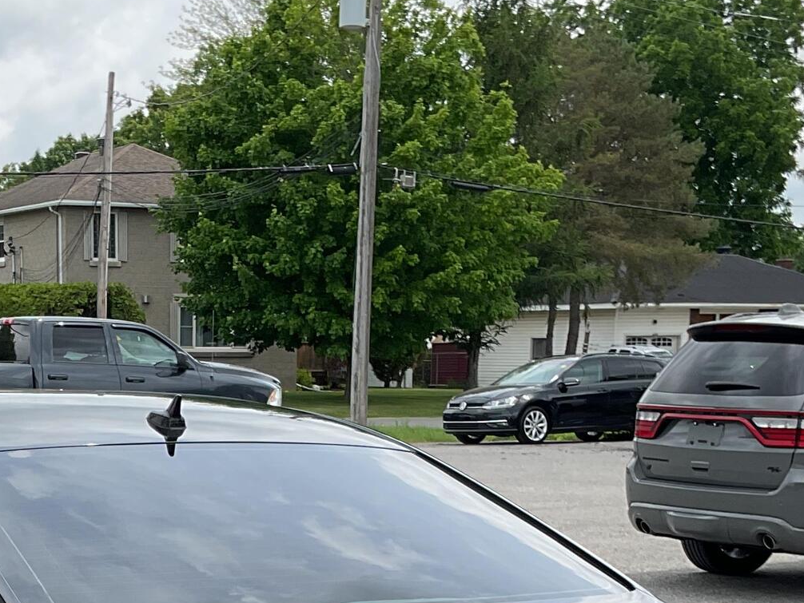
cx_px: 187
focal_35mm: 83
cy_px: 710
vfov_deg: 17.0
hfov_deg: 23.3
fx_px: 1928
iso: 16
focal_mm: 3
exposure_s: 1/944
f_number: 1.8
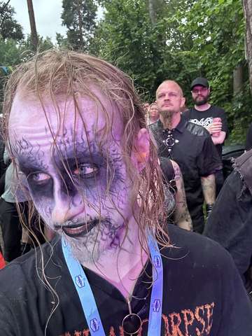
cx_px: 126
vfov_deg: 60.0
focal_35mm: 30
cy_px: 168
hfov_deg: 46.8
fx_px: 291
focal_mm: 2.69
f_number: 1.9
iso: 160
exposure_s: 1/60
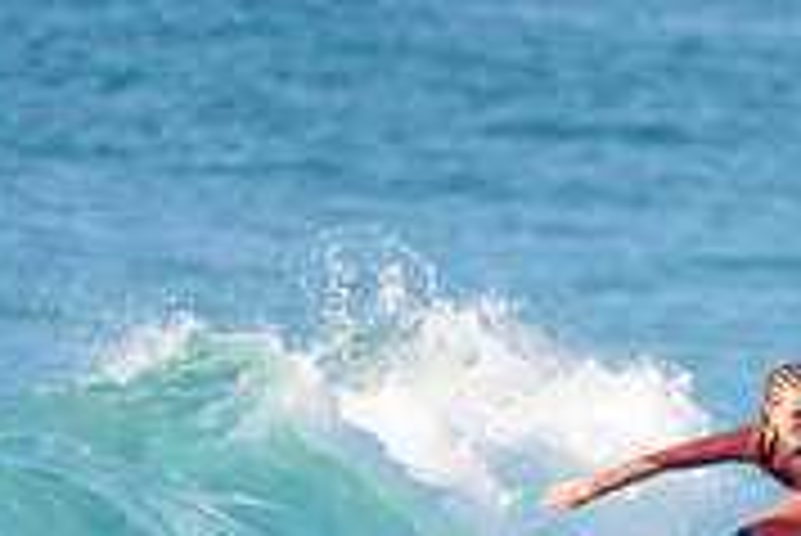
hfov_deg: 1.0
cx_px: 649
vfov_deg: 0.7
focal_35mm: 1991
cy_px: 705
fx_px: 44335
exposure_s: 1/2000
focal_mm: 500
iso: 720
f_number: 5.6
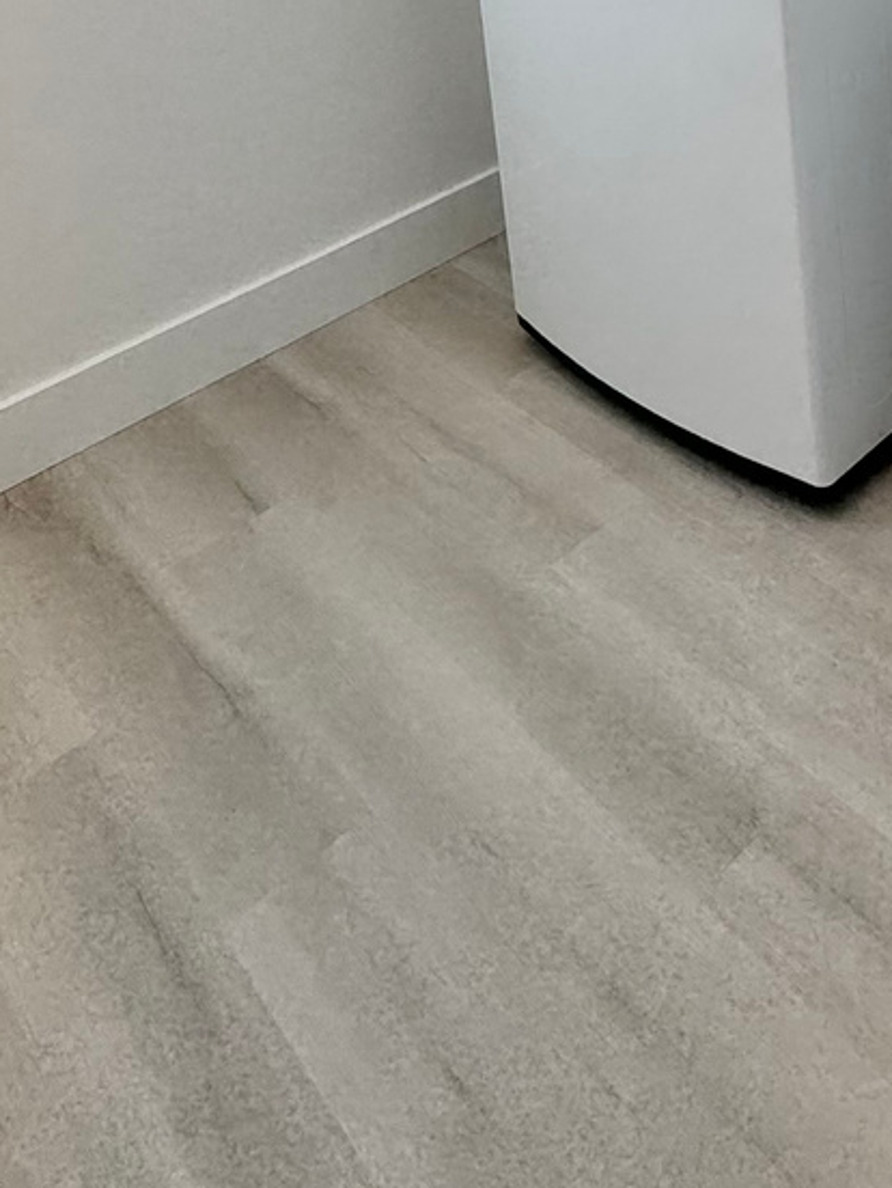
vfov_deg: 36.2
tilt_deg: -9.3
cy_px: -263
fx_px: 1338
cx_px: 597
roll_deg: +5.3
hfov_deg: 36.5
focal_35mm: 39
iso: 40
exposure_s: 1/146
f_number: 2.2
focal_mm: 2.22
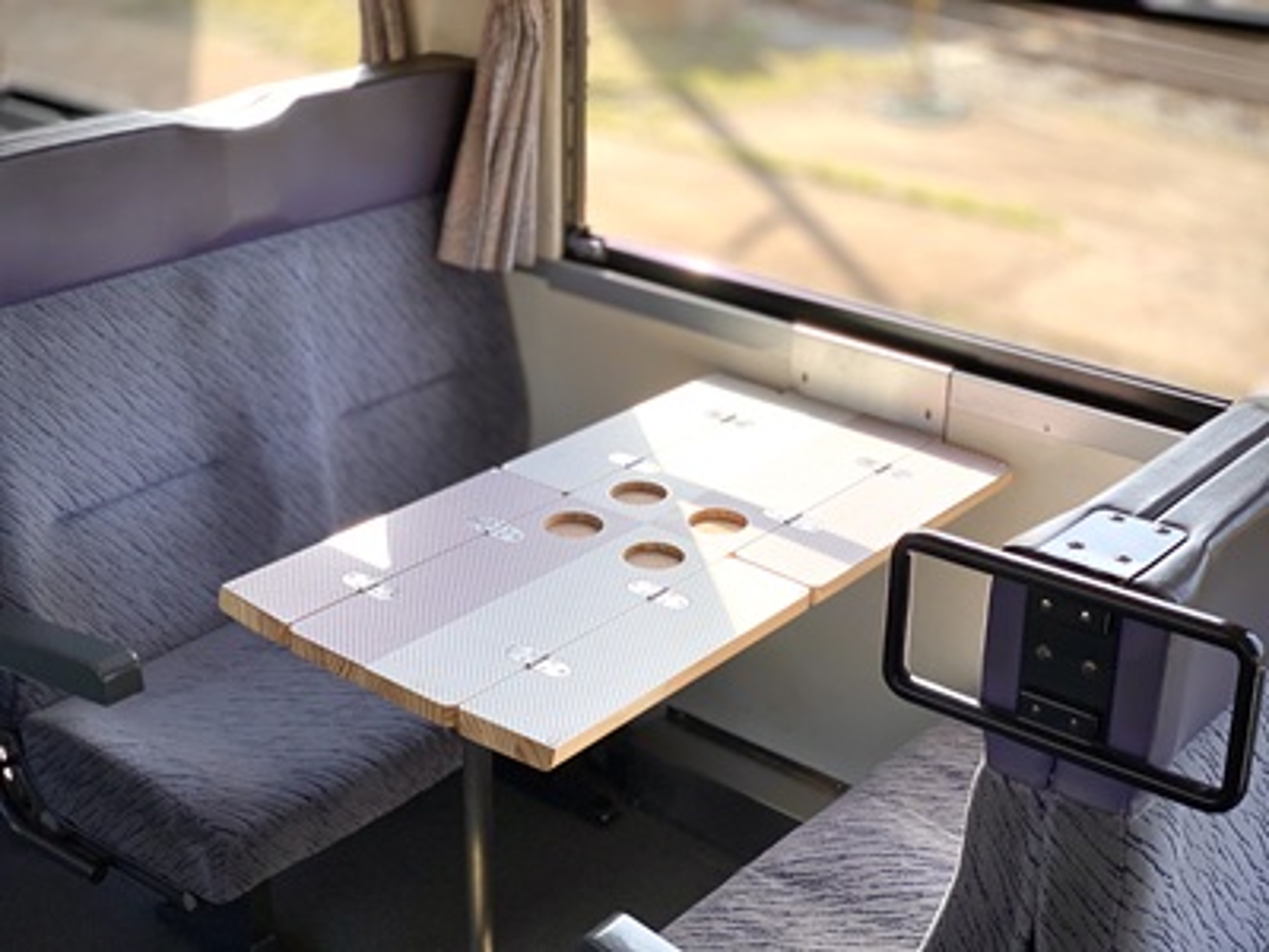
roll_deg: -2.1
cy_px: 476
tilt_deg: -23.0
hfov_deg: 36.8
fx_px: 1906
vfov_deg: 28.0
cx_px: 634
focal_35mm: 52
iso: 20
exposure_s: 1/421
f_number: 2
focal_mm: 6
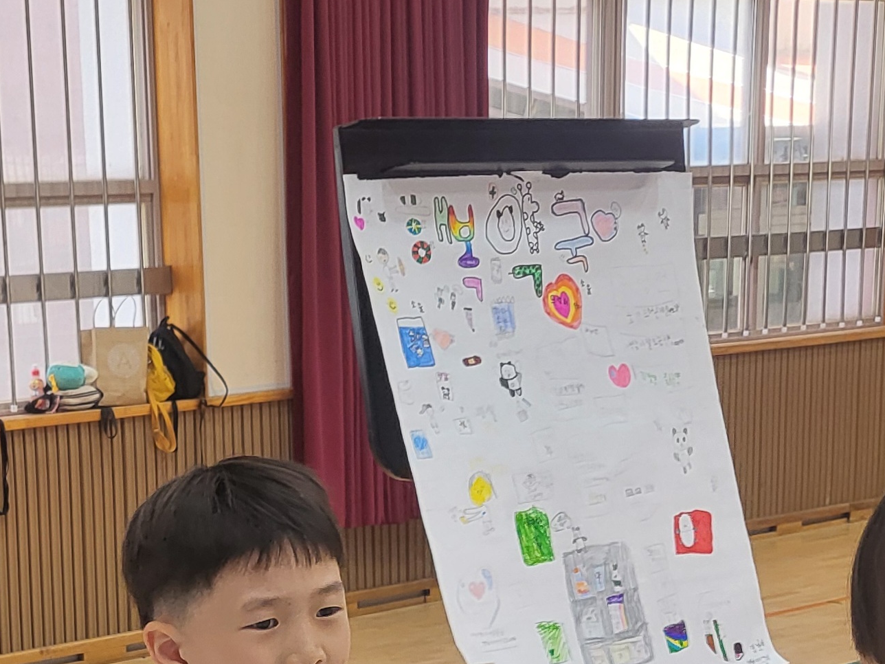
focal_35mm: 73
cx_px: 141
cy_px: 915
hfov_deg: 26.1
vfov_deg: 18.5
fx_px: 1866
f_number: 1.8
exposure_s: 1/120
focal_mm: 4.25
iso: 100
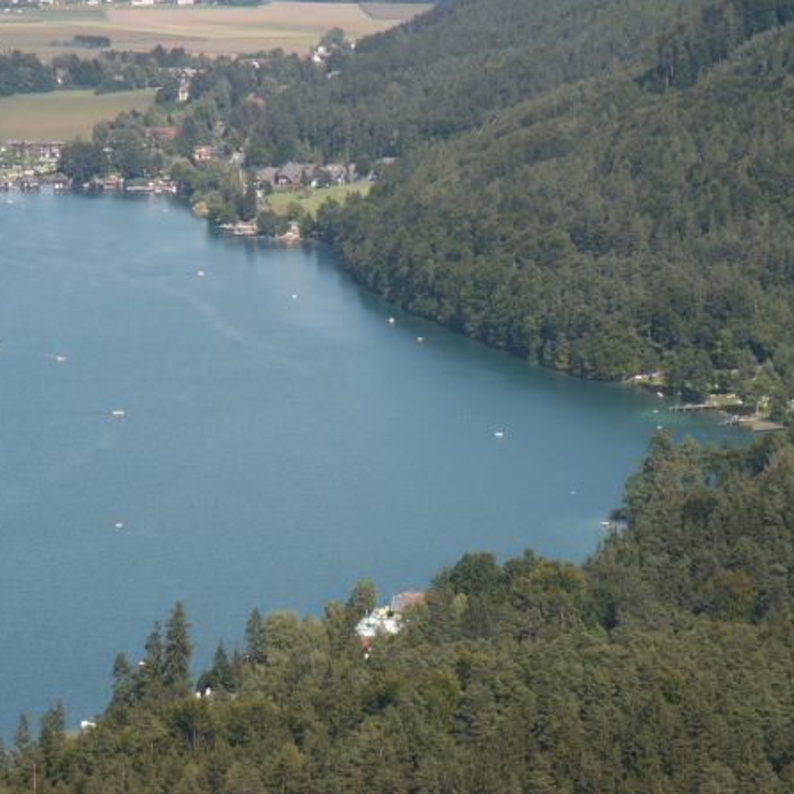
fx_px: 4282
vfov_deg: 10.6
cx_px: 407
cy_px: 396
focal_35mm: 165
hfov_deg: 10.6
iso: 64
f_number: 8
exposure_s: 1/125
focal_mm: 28.23
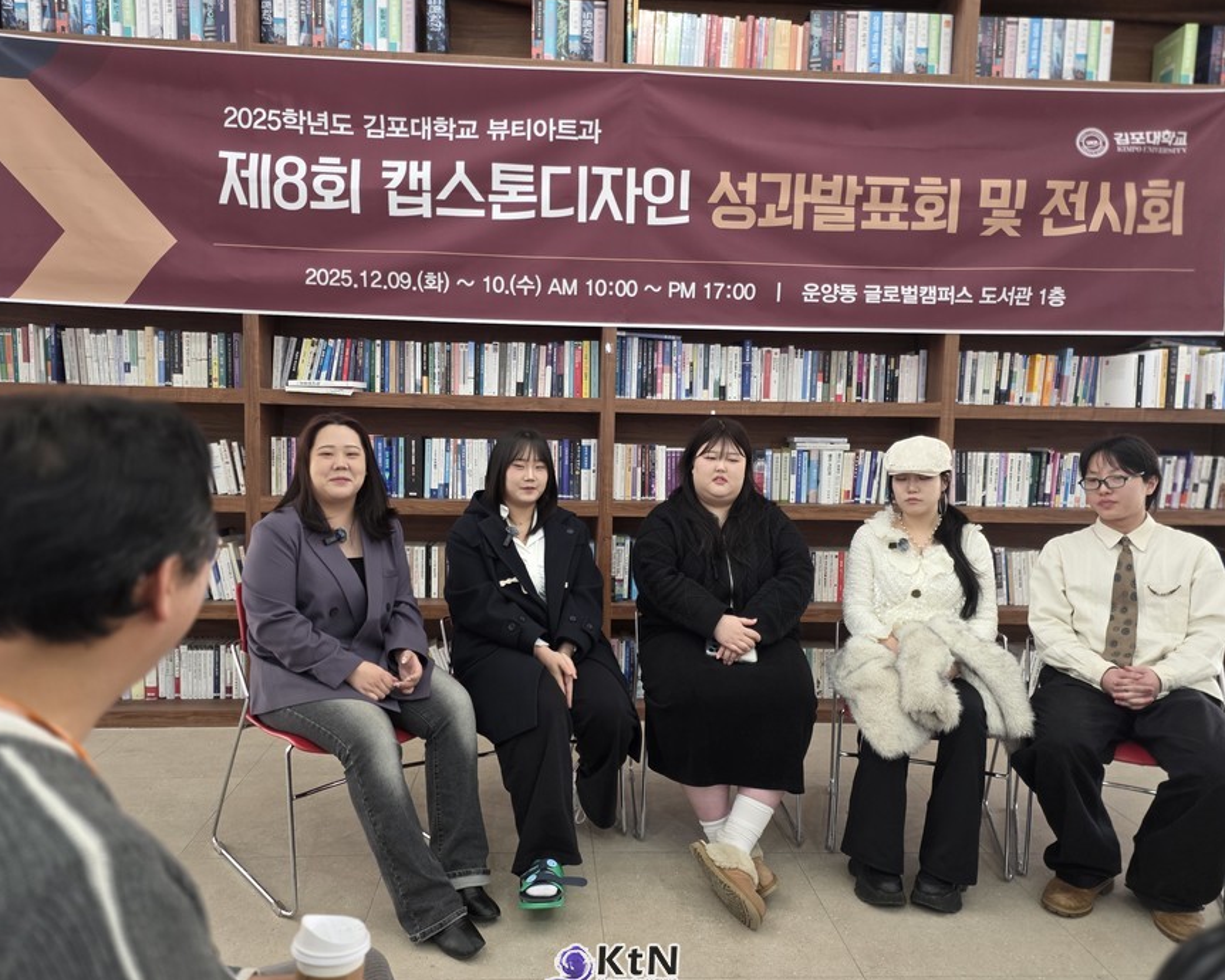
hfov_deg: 68.1
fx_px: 907
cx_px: 591
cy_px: 500
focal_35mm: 25
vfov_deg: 56.8
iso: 400
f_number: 1.7
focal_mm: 6.25
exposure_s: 1/120
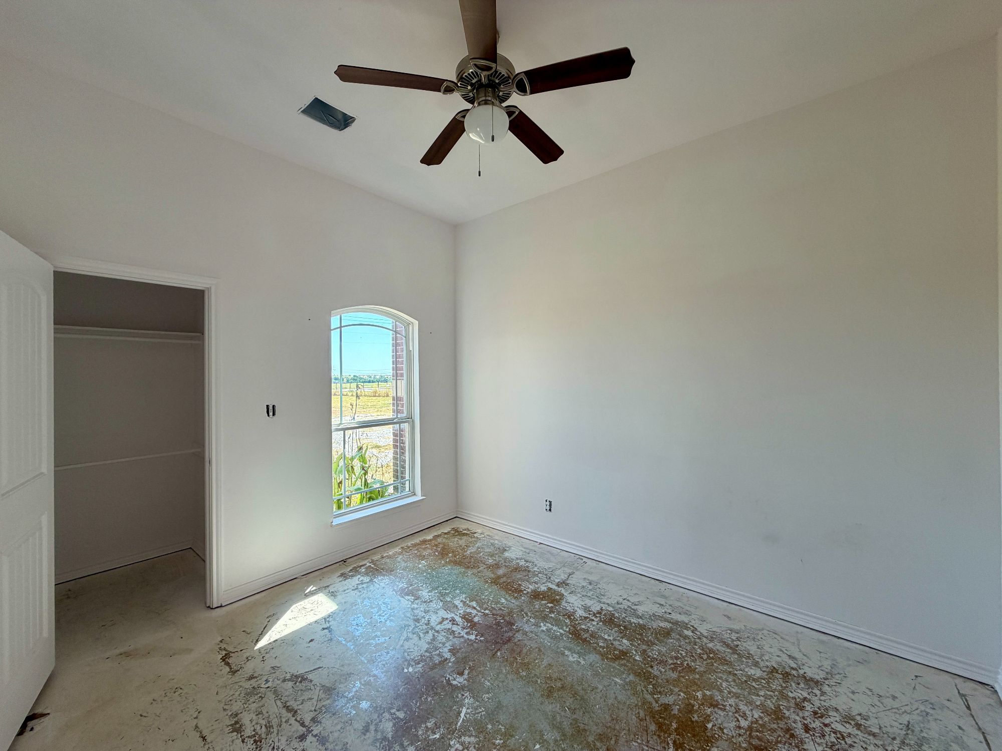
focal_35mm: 14
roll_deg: +1.0
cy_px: 376
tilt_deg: +1.0
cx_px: 501
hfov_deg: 102.1
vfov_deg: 85.7
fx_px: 405
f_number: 2.2
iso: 64
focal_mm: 2.22
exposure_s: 1/121
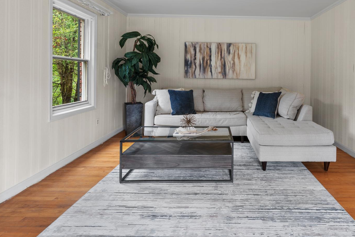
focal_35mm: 21
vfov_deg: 58.2
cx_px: 222
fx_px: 207
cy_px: 80
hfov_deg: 79.7
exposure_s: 1/15
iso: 100
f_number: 8
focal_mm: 14
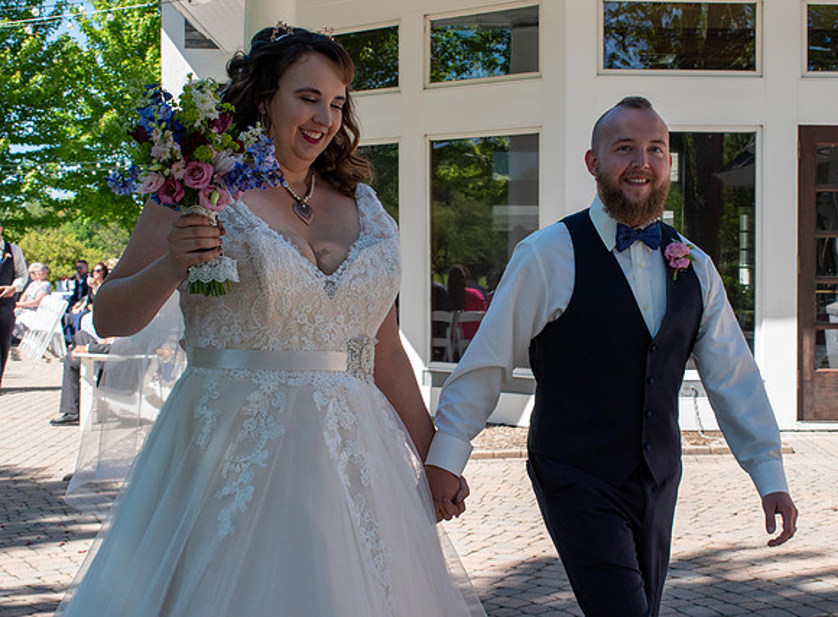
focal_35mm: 60
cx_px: 493
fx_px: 1436
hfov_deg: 32.5
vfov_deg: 24.2
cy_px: 289
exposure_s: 1/400
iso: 200
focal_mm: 35
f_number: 9
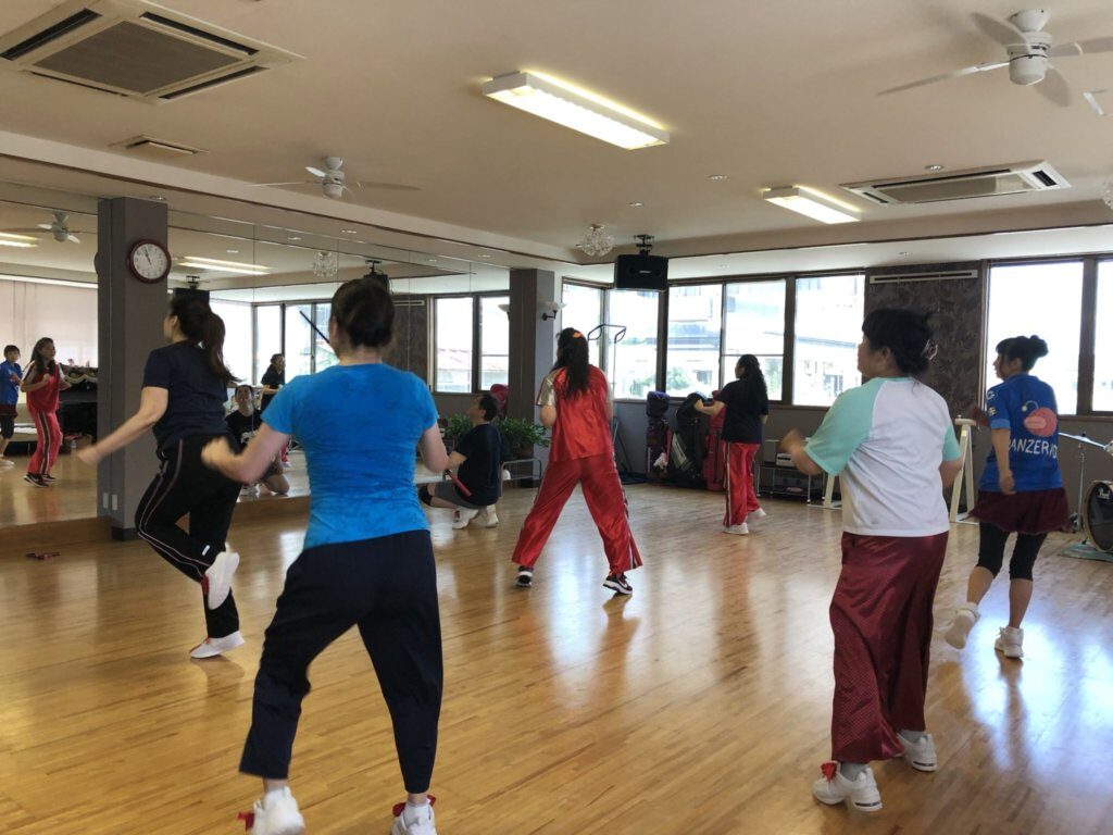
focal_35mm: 29
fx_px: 932
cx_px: 556
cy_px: 418
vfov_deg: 48.2
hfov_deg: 61.7
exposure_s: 1/33
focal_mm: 3.99
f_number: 1.8
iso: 40
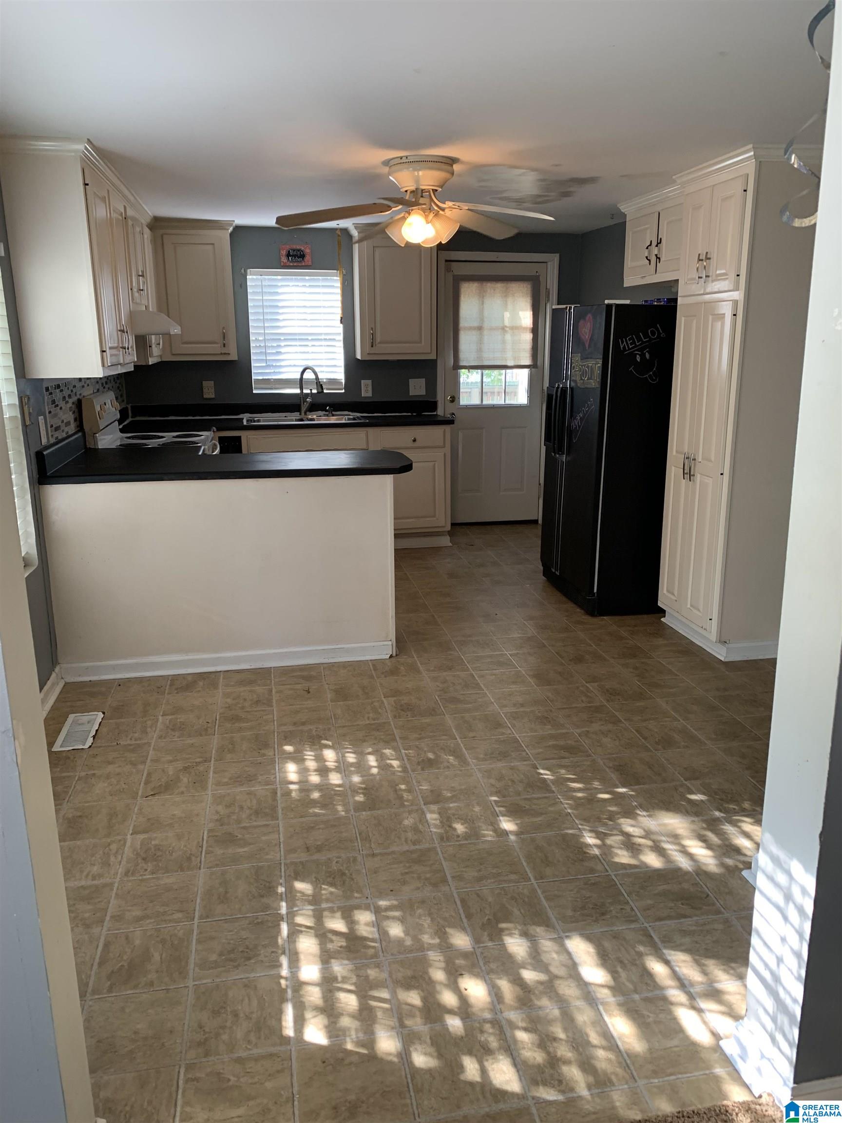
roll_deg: +0.4
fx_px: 843
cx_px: 421
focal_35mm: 26
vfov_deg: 67.3
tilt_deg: -14.9
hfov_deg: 53.1
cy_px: 562
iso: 100
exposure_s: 1/60
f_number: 1.8
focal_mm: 4.25
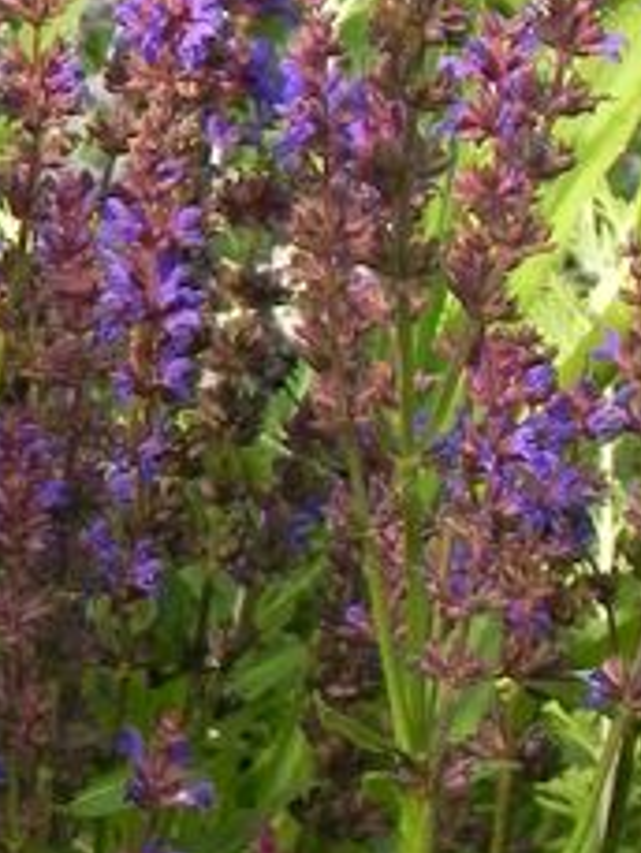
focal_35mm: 863
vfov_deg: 2.3
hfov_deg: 1.7
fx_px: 21288
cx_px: -410
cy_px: 361
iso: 160
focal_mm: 44
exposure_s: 1/250
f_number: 5
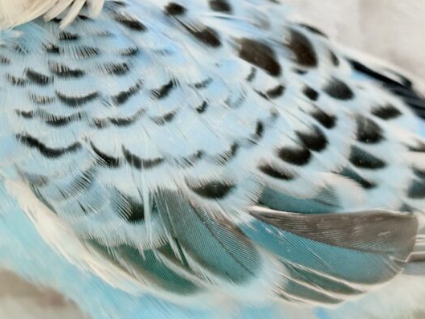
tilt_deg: -7.0
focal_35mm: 118
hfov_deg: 16.5
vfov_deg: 12.4
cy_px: -2
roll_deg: +3.2
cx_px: 47
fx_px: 1449
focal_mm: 5.96
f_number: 1.6
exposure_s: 1/50
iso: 50
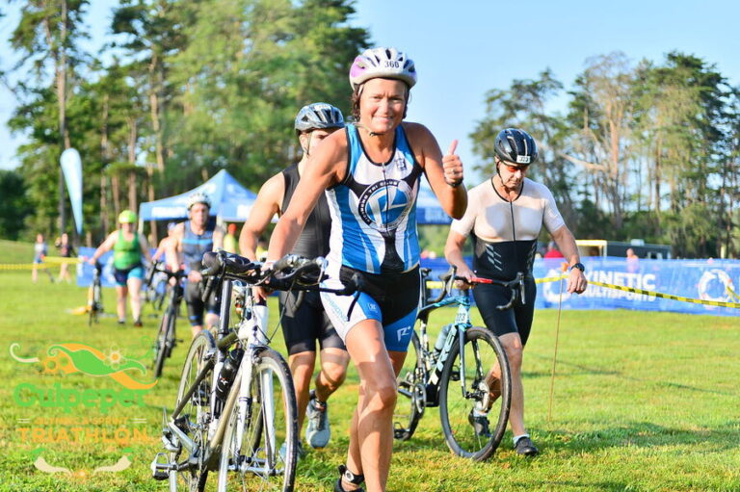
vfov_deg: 19.4
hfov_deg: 28.9
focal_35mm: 70
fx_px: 1438
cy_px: 246
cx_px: 370
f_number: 2.8
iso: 110
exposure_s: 1/1000
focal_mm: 70
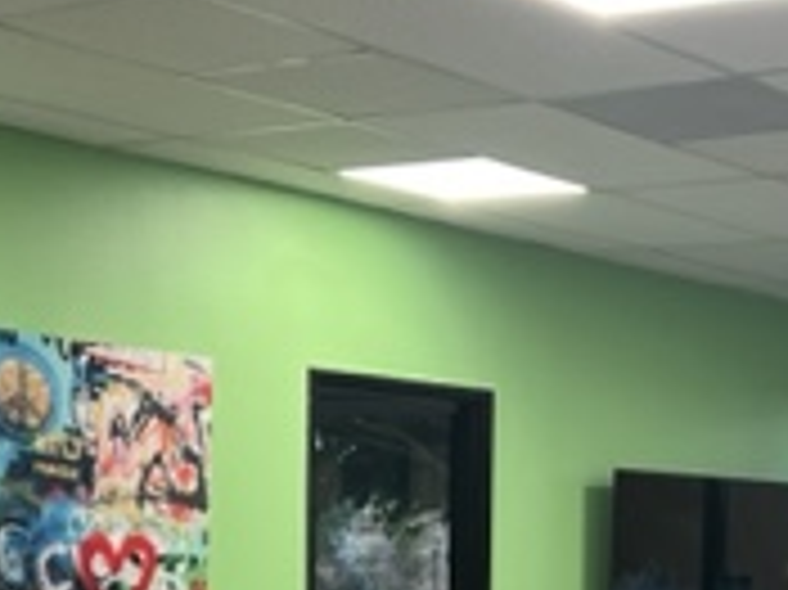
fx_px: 2161
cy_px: 667
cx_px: 680
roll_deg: -0.8
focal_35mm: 95
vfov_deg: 15.1
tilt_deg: -2.2
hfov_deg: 20.3
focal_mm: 5.7
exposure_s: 1/120
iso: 80
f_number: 1.5
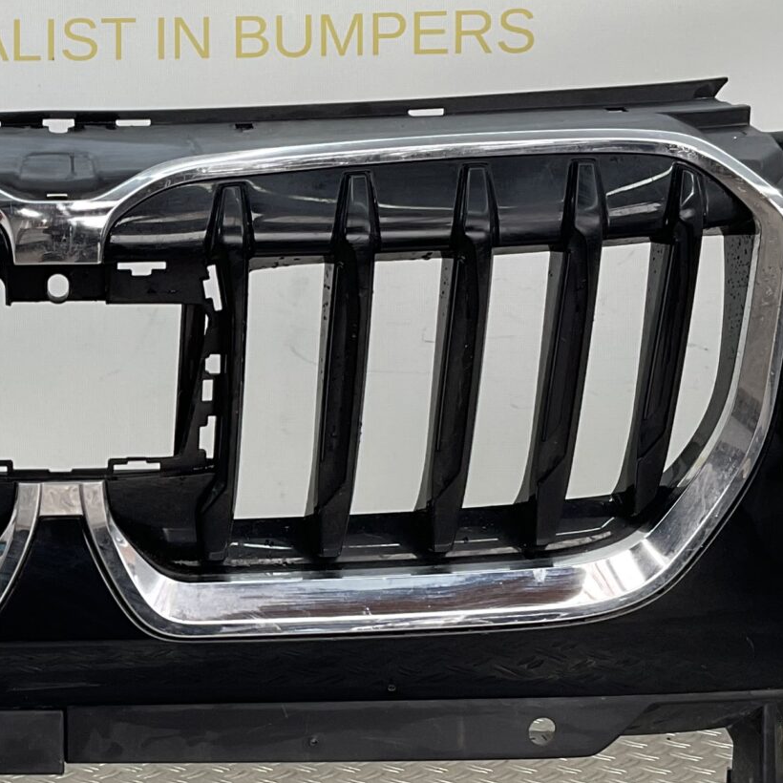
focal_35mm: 80
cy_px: 473
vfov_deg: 21.6
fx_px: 2047
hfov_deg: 21.1
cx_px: 44
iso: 20
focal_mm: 3
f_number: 1.8
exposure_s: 1/120
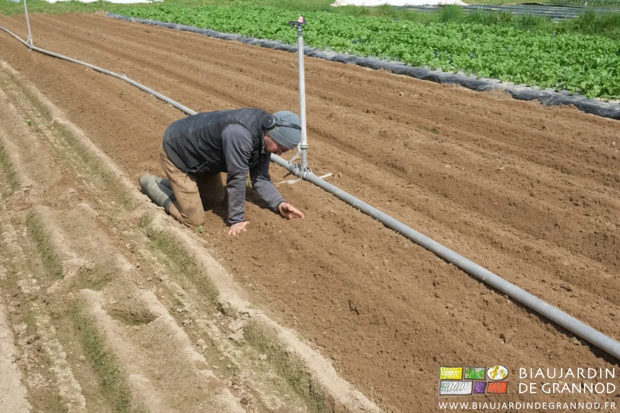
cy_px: 206
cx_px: 310
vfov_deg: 27.5
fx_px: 844
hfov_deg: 40.3
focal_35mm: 49
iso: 2000
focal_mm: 32.9
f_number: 22
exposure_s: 1/500
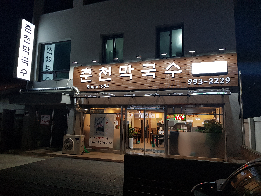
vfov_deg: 53.1
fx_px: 196
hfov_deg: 67.3
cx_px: 130
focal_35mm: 26
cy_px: 98
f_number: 1.7
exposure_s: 1/60
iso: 125
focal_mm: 4.2
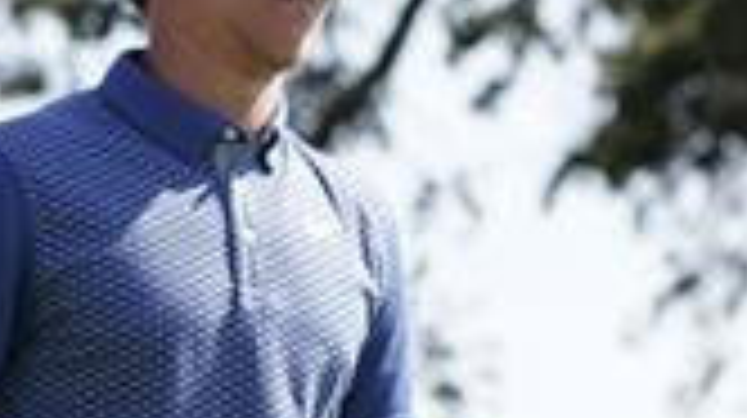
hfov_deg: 5.2
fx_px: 8113
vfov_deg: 3.0
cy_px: 380
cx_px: 922
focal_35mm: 410
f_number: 5.6
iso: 1000
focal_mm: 100
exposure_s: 1/2000
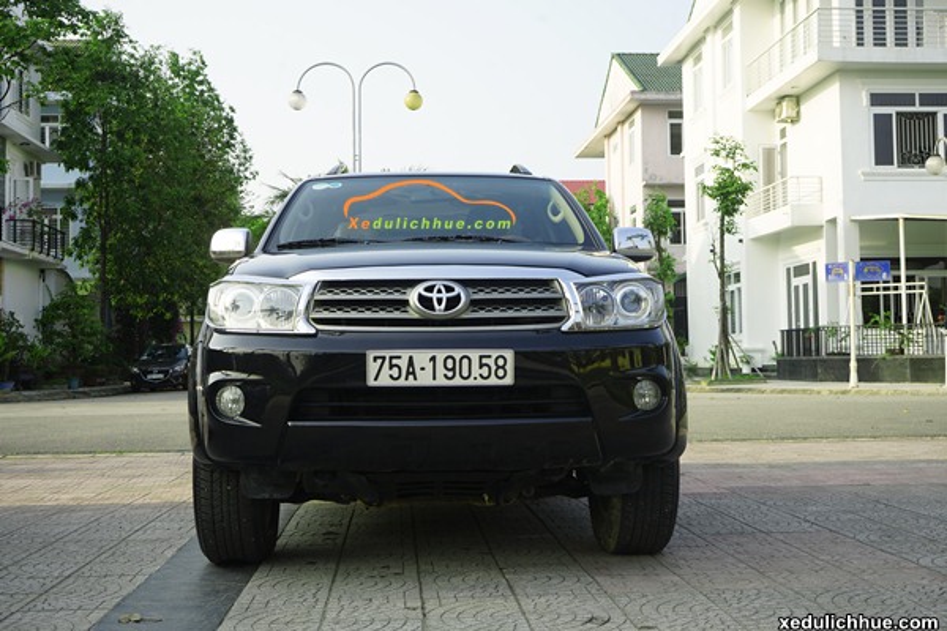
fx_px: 1131
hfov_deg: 45.4
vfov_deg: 31.2
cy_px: 316
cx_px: 474
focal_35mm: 43
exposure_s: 1/80
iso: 100
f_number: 9
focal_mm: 43
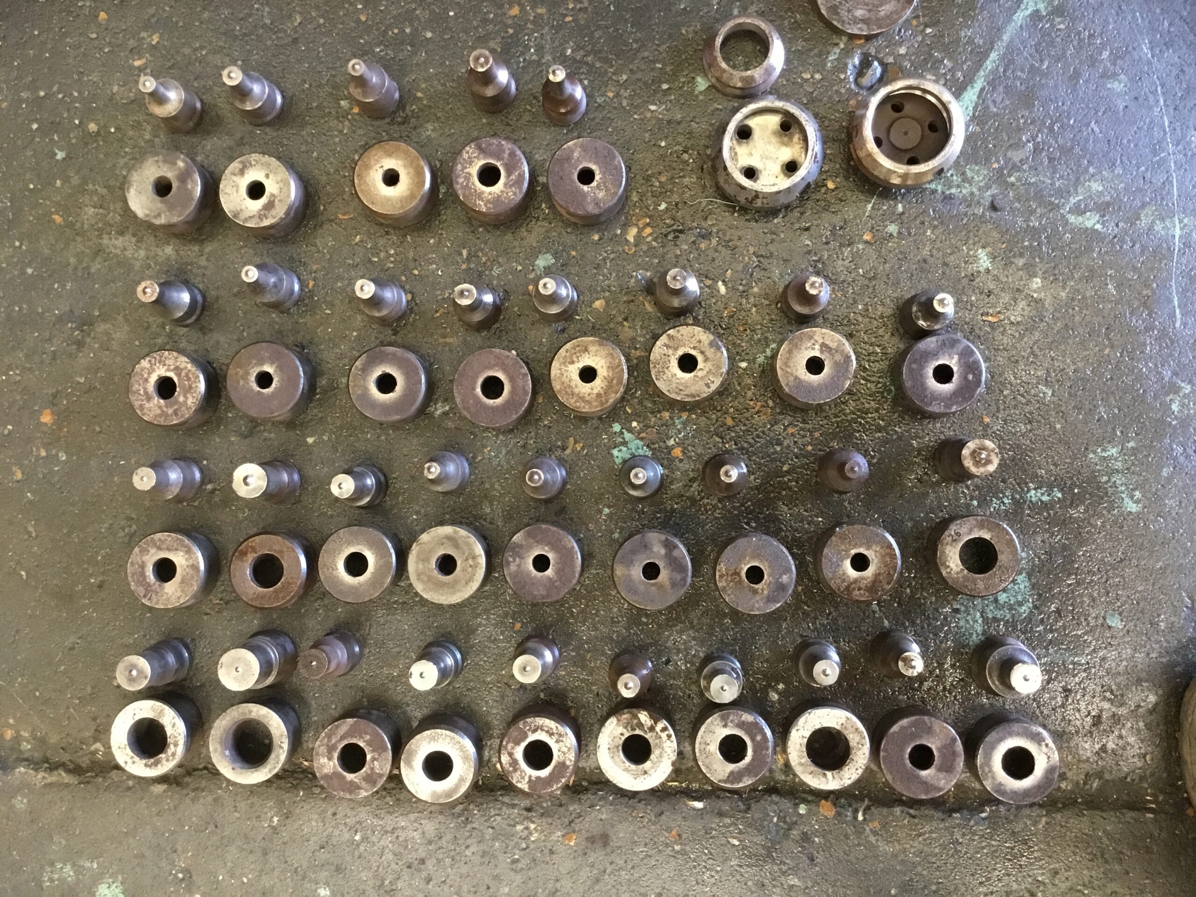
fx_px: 1071
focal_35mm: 31
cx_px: 598
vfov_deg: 45.4
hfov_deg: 58.4
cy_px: 448
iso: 250
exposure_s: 1/33
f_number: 2.4
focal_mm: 3.3
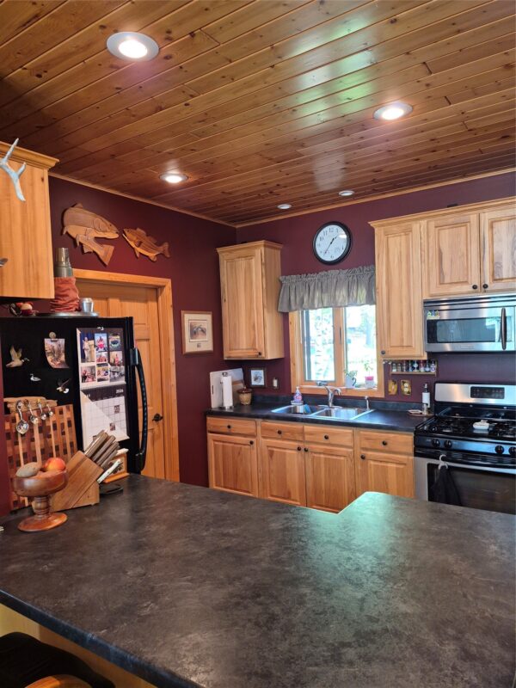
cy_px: 344
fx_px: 457
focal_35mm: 23
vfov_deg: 73.9
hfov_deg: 58.9
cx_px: 258
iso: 400
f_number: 1.8
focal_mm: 5.4
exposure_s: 1/120
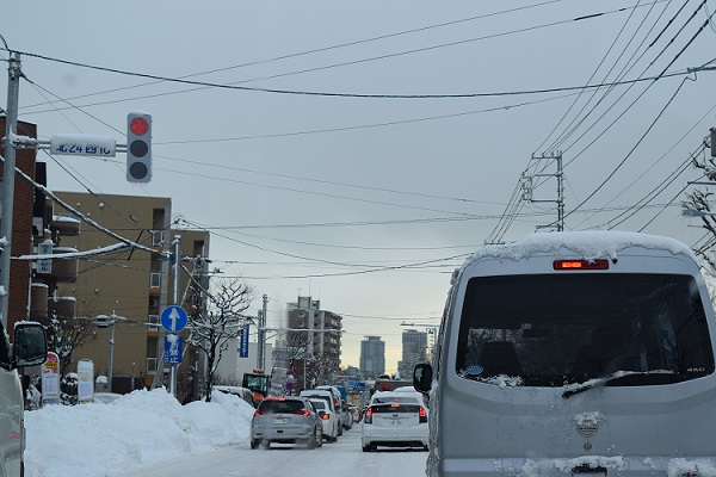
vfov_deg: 18.2
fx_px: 1492
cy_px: 238
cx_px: 358
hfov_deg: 27.0
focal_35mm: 75
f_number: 9
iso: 200
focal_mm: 50
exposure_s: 1/320
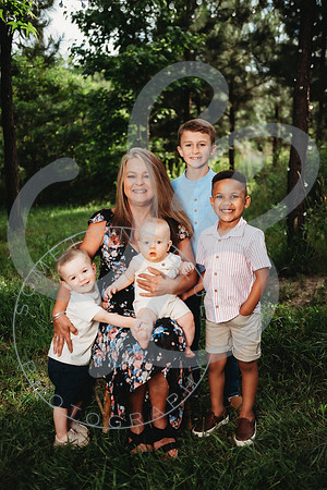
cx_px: 164
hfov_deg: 30.5
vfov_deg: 44.5
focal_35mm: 44
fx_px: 599
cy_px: 245
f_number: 2.8
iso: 50
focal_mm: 44
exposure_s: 1/200
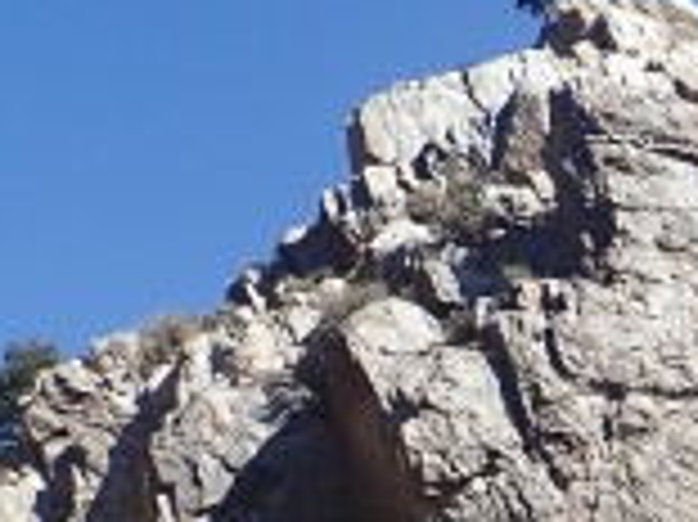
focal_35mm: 97
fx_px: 1954
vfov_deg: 14.5
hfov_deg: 17.3
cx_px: 1171
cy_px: 716
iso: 100
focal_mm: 4.5
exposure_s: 1/200
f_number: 8
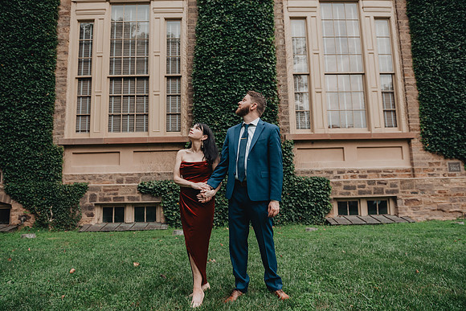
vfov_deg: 50.6
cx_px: 225
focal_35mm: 25
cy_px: 149
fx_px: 329
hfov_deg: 70.6
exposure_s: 1/500
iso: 400
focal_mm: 24
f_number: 3.5
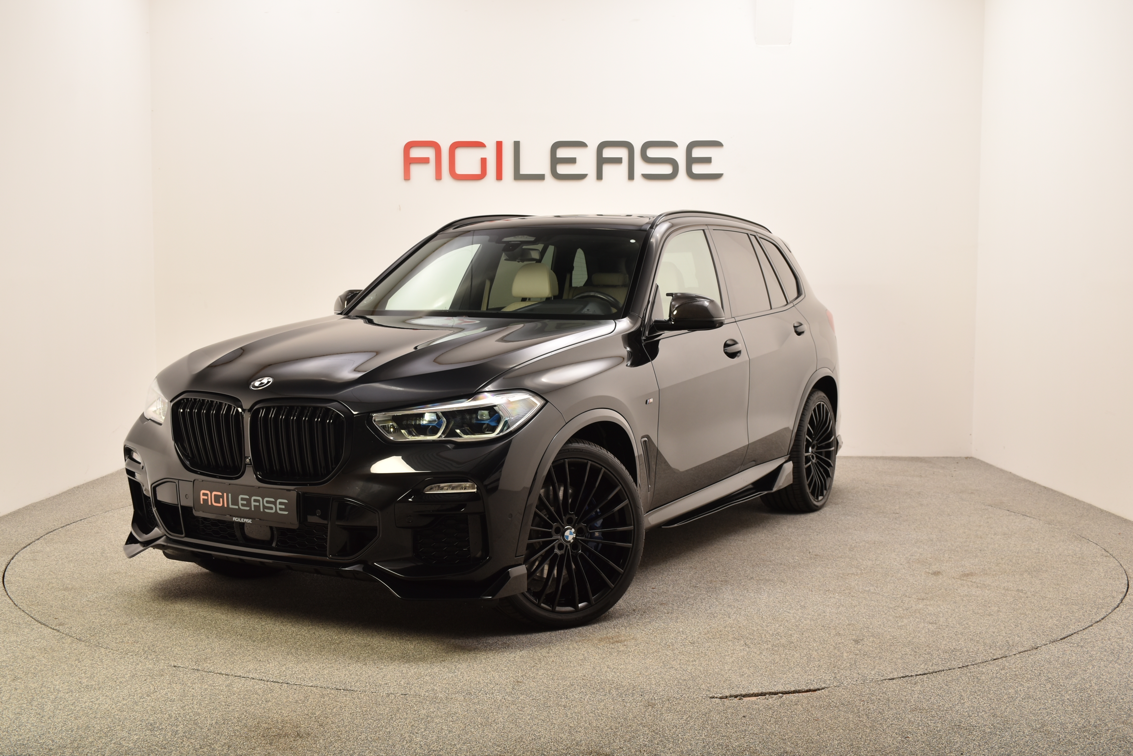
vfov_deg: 34.2
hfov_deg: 49.5
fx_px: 1228
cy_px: 378
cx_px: 566
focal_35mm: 39
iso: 100
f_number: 7.1
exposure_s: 1/200
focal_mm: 26
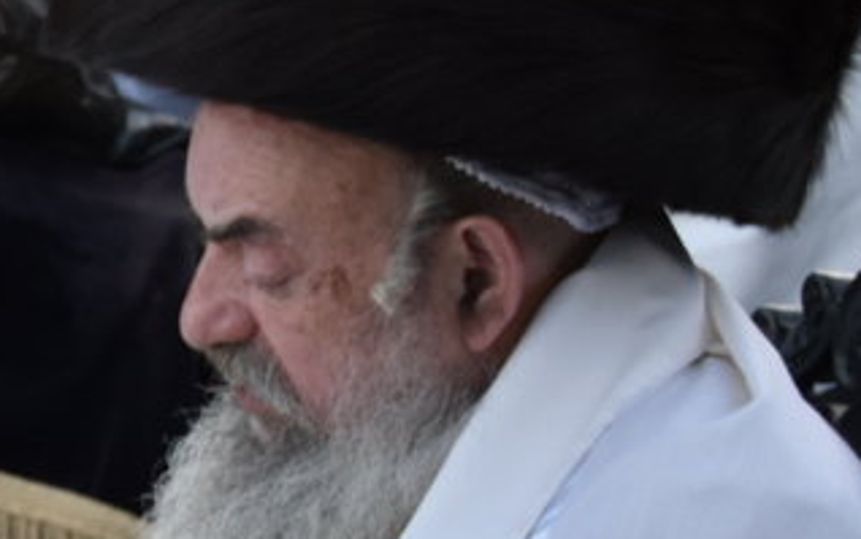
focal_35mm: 235
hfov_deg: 8.8
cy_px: 448
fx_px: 5522
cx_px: -244
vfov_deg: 5.6
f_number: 5.6
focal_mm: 35
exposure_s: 1/125
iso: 400
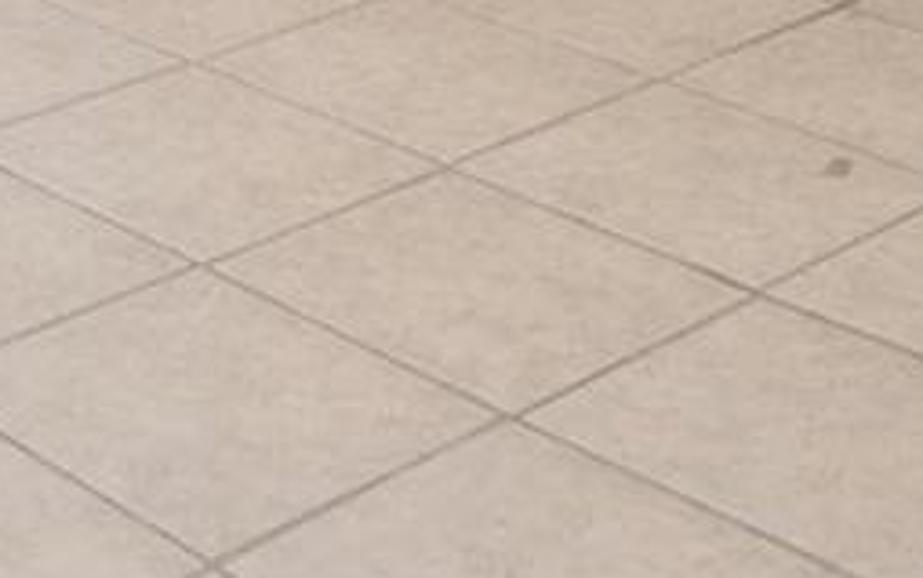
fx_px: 2743
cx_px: -193
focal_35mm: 109
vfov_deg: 9.9
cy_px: -1000
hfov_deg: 18.1
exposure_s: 1/6
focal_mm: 17
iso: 320
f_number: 8
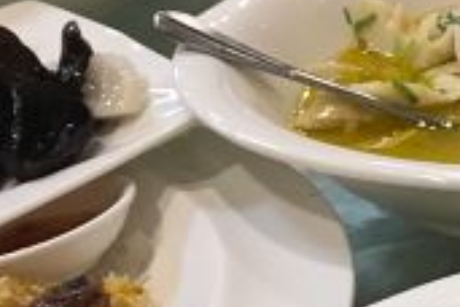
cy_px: 279
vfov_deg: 11.4
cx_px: 742
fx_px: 1520
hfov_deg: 15.5
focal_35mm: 119
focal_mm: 3.99
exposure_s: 1/25
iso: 40
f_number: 1.8
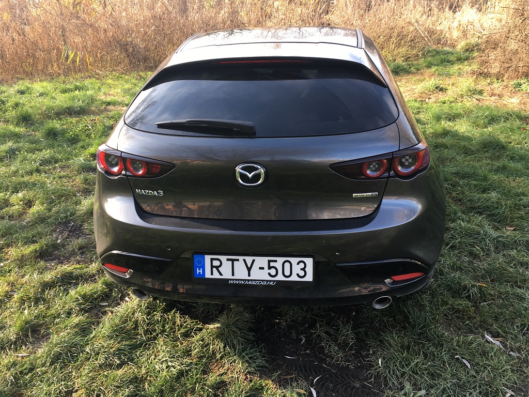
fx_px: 443
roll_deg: +0.7
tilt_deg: -24.8
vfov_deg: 48.2
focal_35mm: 29
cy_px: 198
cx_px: 264
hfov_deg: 61.7
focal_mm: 4.15
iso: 25
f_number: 2.2
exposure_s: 1/100
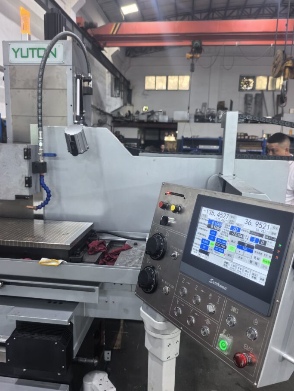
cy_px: 205
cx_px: 142
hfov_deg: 51.4
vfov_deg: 65.3
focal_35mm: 27
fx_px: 306
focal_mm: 6.98
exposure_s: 1/100
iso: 200
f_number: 1.4
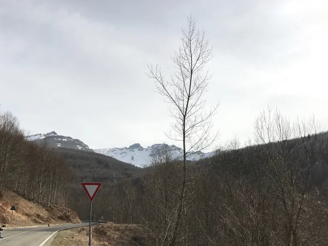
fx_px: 341
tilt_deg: +12.5
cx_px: 157
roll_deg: +2.2
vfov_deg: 39.5
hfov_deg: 51.3
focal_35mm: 36
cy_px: 149
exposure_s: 1/3831
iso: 20
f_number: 1.8
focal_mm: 3.99
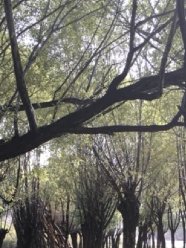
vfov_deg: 19.8
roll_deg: +0.9
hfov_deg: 16.1
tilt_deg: -7.2
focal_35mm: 92
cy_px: 308
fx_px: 658
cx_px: 107
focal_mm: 4.15
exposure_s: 1/130
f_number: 2.2
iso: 25
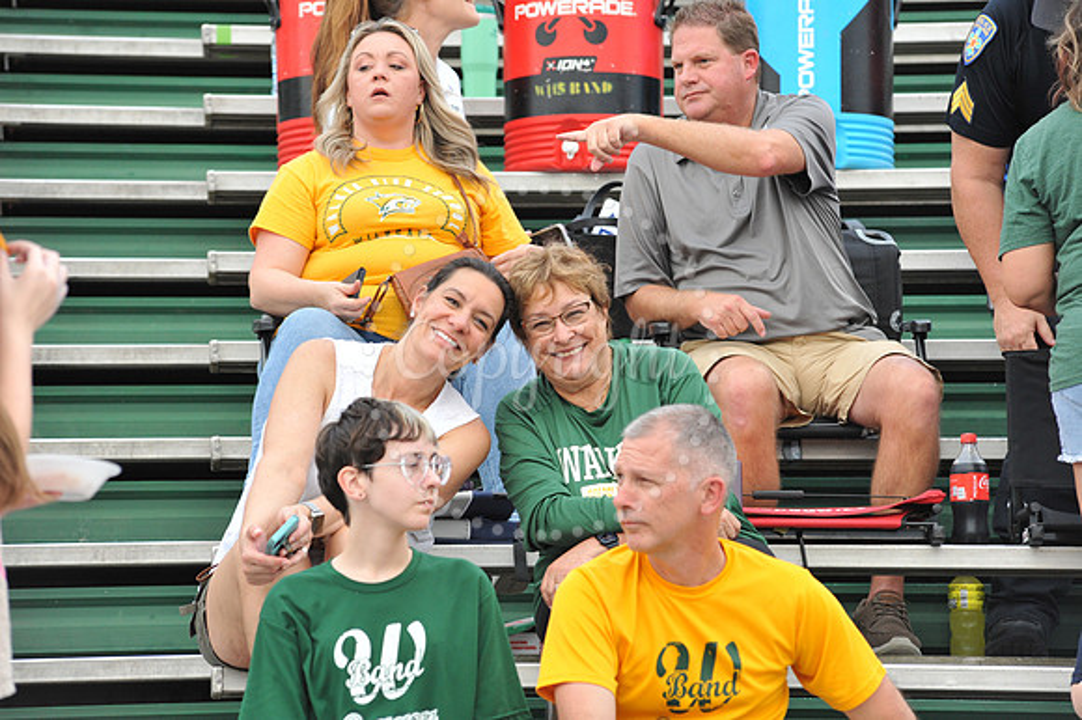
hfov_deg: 10.3
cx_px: 541
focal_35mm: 200
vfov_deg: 6.9
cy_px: 360
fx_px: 6007
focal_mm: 200
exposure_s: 1/250
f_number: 5.6
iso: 1600
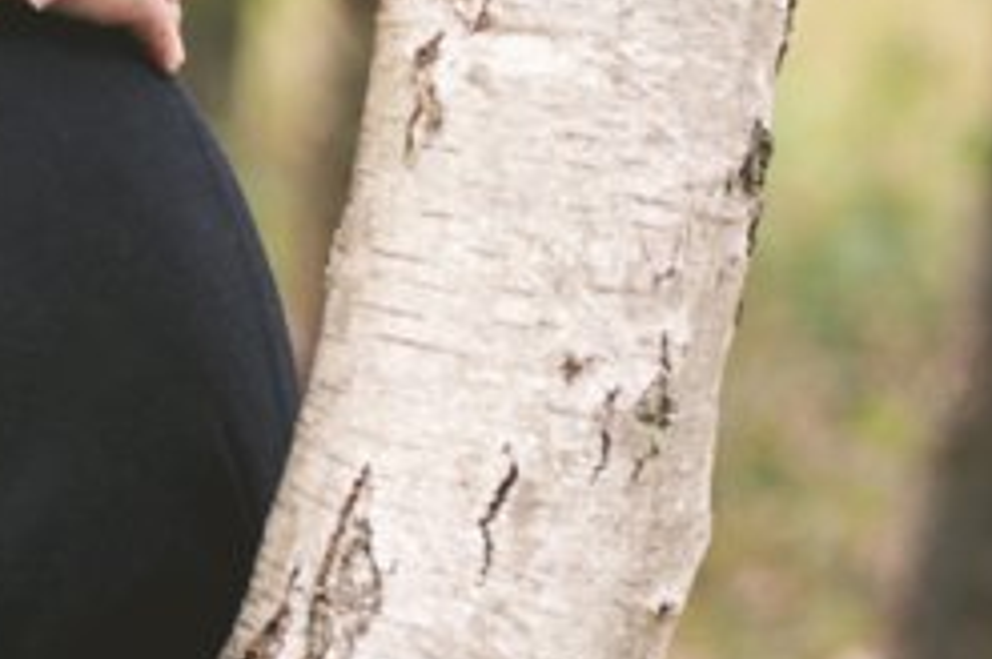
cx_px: -229
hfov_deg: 6.3
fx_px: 8916
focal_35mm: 324
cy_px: 137
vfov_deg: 4.2
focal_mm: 85
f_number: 3.5
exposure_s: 1/125
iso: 800
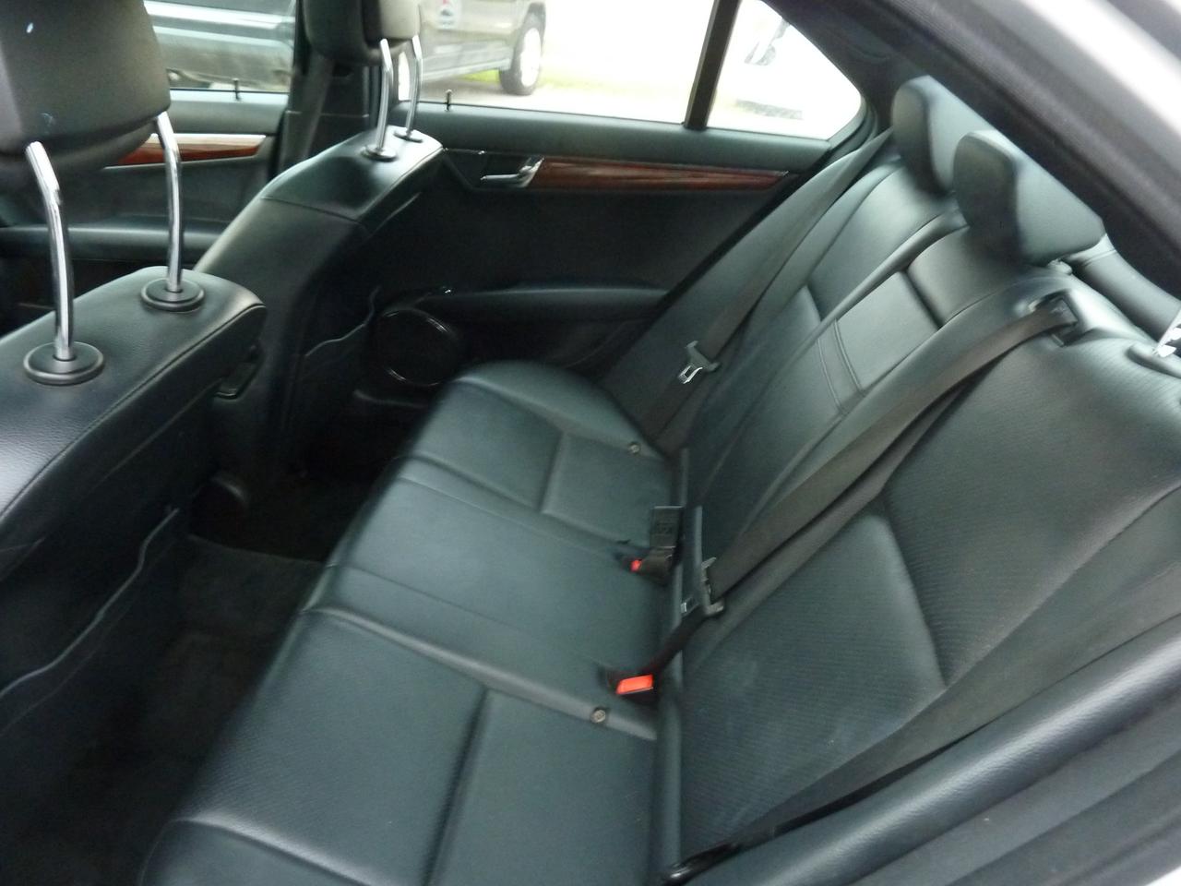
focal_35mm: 25
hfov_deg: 69.4
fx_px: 853
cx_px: 590
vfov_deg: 54.9
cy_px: 443
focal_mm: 4.1
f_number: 3.3
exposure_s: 1/8
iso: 400
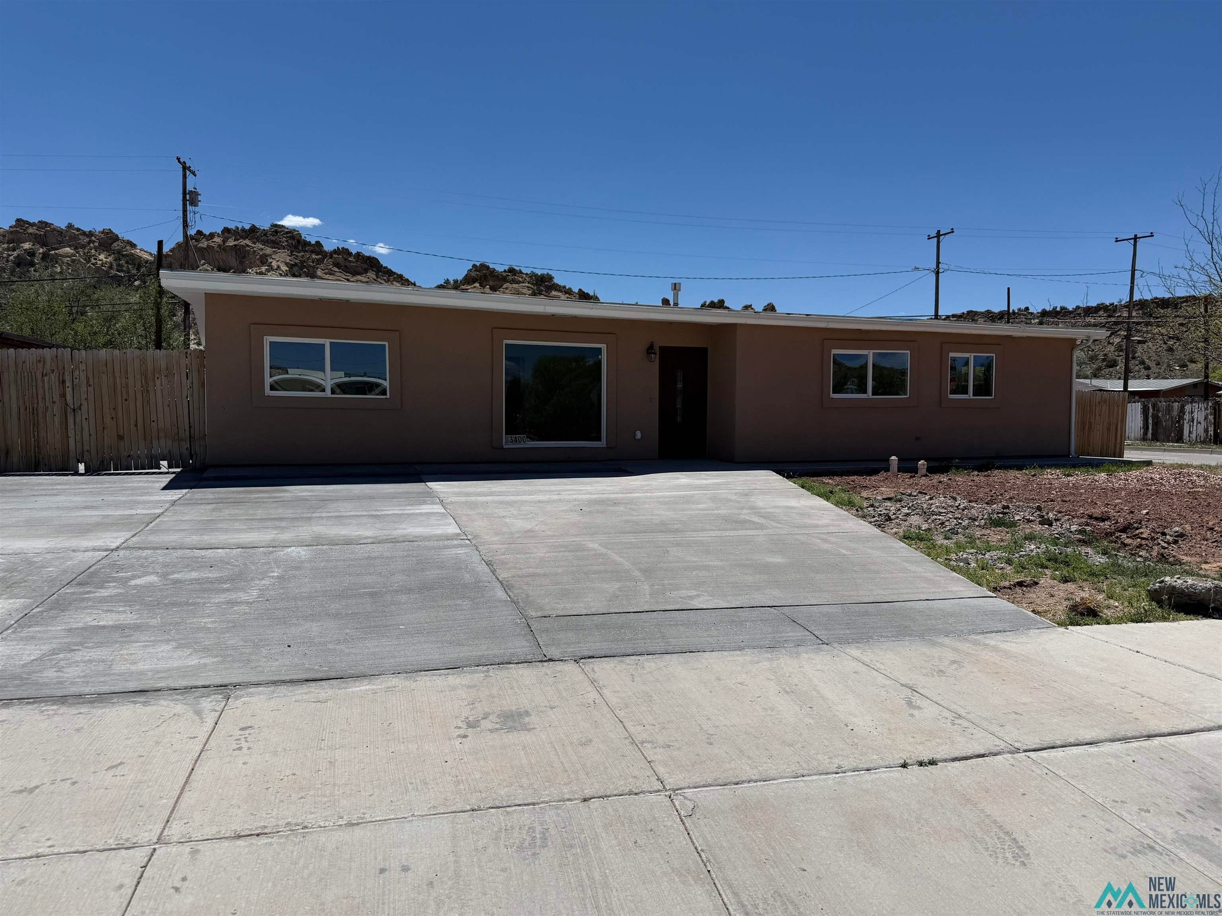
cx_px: 611
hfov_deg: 71.6
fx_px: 847
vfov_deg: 56.8
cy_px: 458
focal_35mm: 24
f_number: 1.78
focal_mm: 6.76
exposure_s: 1/9091
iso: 80
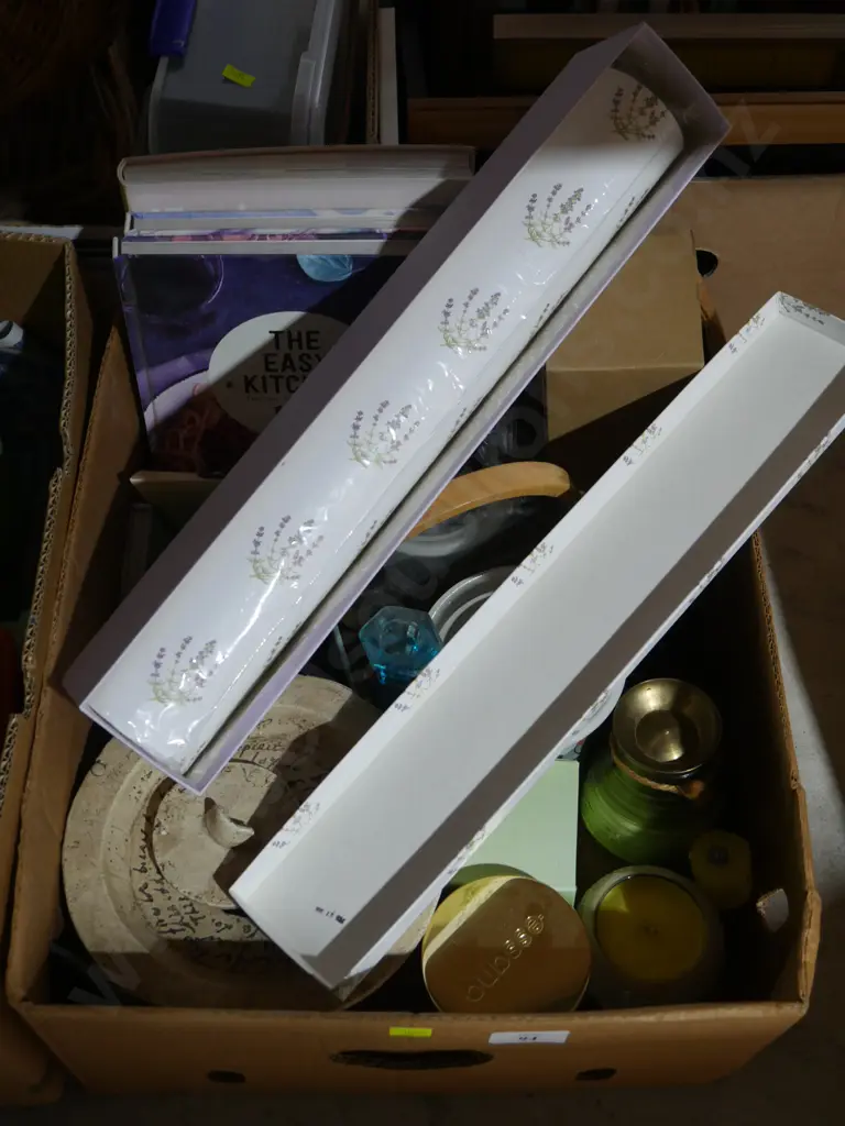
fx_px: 1367
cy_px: 563
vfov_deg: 44.8
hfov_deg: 34.3
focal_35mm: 42
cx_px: 422
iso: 1000
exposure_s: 1/60
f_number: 4.6
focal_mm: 21
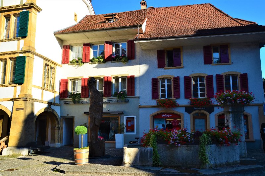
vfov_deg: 39.8
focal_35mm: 33
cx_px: 132
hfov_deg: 57.3
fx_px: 242
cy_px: 88
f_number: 9
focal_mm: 22
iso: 320
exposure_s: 1/160
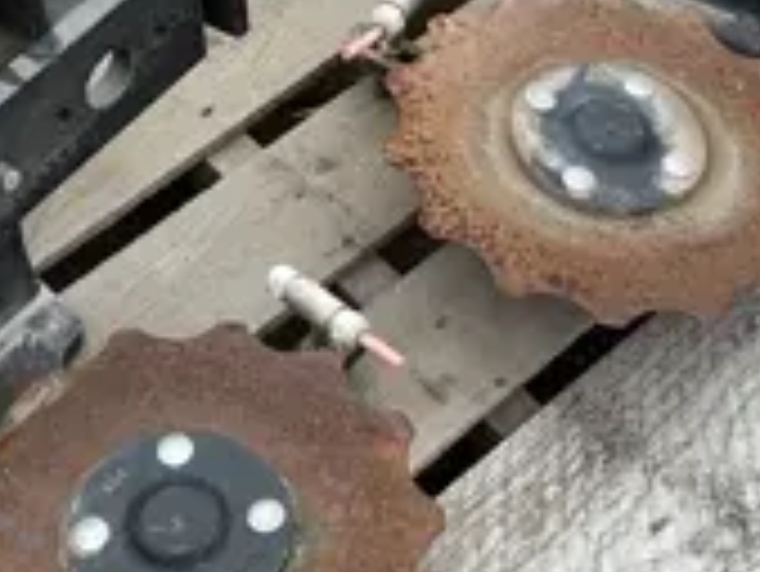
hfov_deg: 17.9
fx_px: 2417
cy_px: 63
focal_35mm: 110
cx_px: 337
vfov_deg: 13.4
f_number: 1.8
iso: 20
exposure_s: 1/215
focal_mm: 3
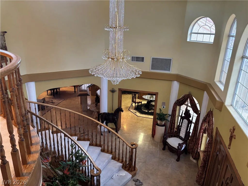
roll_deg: -2.8
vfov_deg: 53.1
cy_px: 93
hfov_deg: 67.3
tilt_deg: -18.9
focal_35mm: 26
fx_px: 186
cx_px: 124
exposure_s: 1/60
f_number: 1.6
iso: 320
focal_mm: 5.96
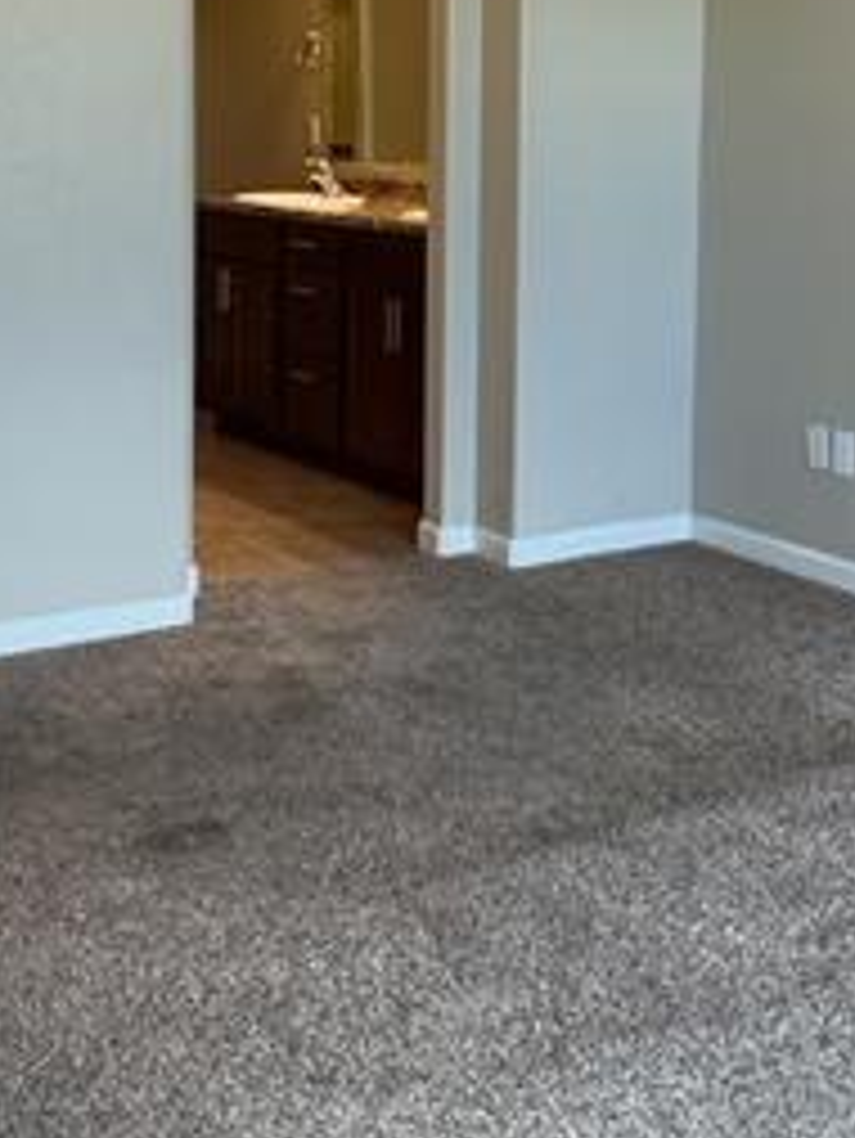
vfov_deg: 33.8
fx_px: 1810
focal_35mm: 55
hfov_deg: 26.5
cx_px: 536
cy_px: 216
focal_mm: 3
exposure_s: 1/60
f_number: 1.8
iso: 32
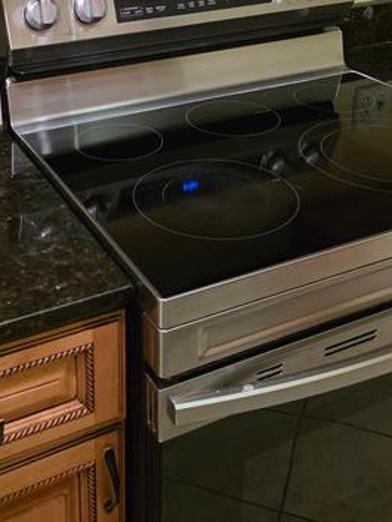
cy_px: 84
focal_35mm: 50
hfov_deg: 29.0
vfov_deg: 36.5
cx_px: 145
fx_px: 754
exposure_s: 1/120
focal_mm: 6.3
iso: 1250
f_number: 1.7
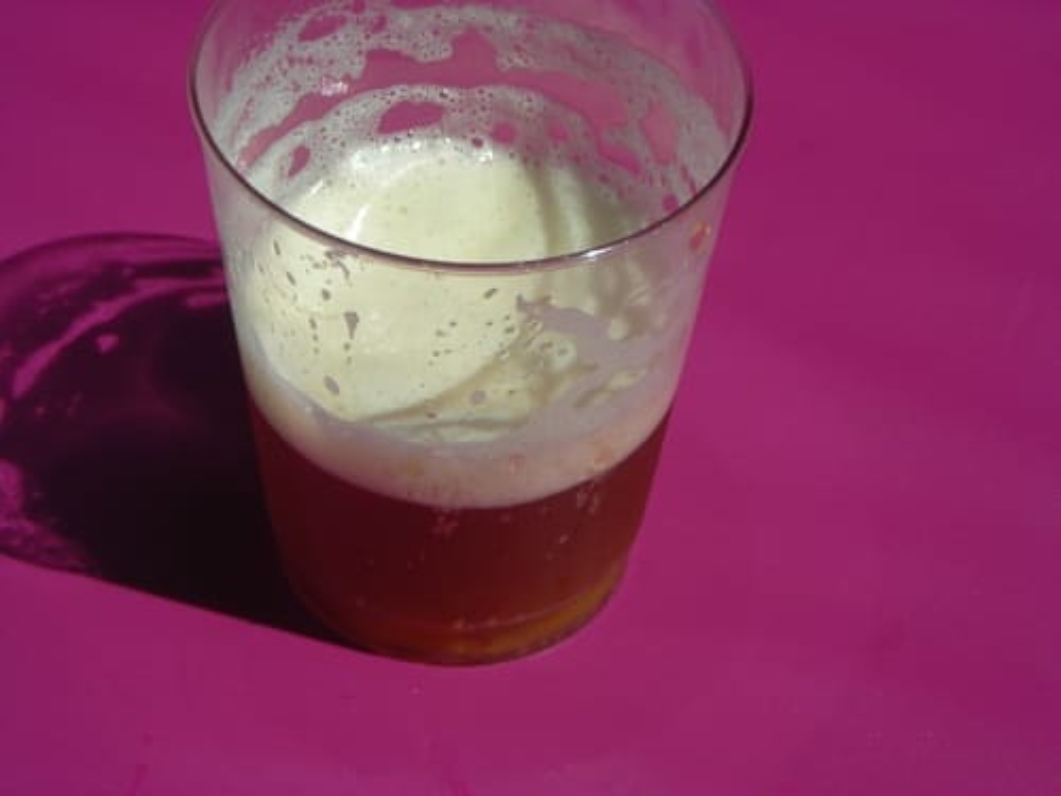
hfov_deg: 17.0
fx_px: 3555
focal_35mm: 116
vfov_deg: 12.8
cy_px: 398
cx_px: 530
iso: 50
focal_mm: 19.2
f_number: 10.6
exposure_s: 1/184
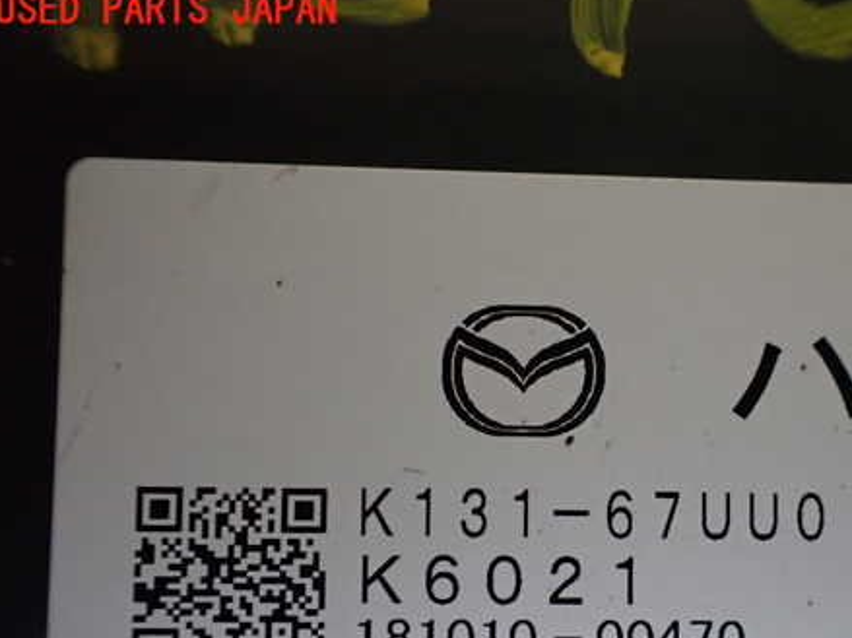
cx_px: 567
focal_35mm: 41
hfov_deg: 45.1
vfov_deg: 34.8
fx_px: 1009
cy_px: 423
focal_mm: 5.4
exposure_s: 1/125
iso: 800
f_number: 2.3
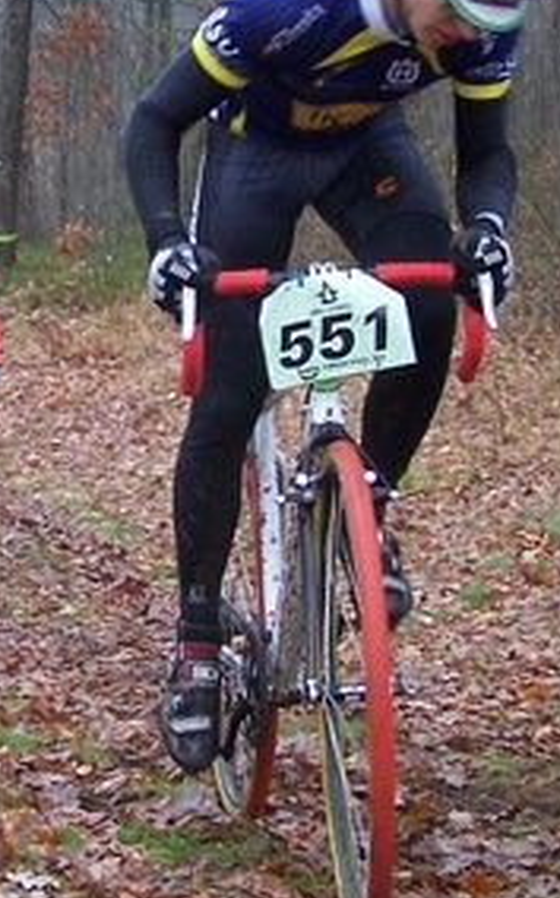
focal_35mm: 103
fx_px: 2520
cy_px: 340
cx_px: 171
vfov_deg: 20.2
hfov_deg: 12.7
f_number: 2.8
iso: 140
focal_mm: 6.3
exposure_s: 1/125
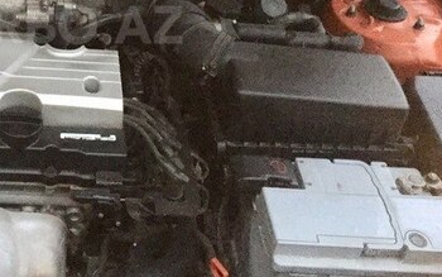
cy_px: 25
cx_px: 53
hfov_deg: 33.4
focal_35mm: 58
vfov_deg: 21.8
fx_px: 699
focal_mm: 4.15
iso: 400
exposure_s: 1/17
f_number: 2.2
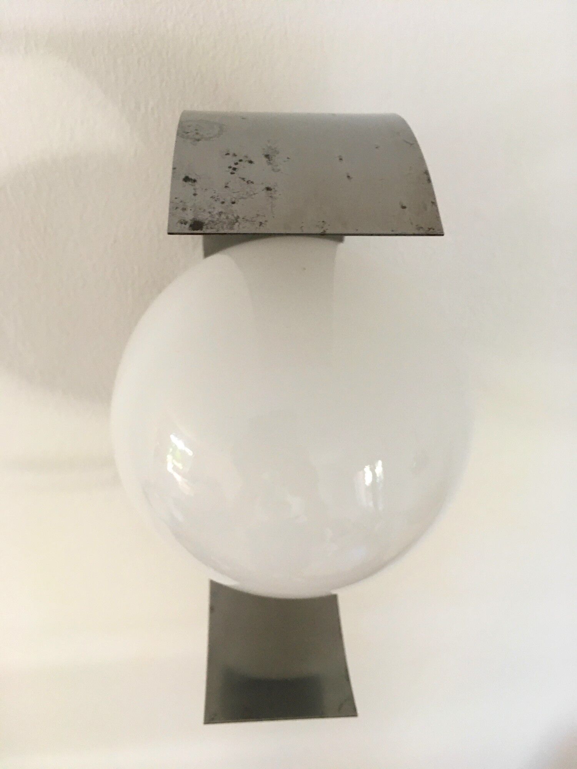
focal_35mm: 29
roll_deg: +0.3
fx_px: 645
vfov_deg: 61.7
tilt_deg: -37.5
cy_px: 384
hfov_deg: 48.2
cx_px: 288
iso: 125
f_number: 2.2
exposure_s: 1/33
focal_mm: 4.15
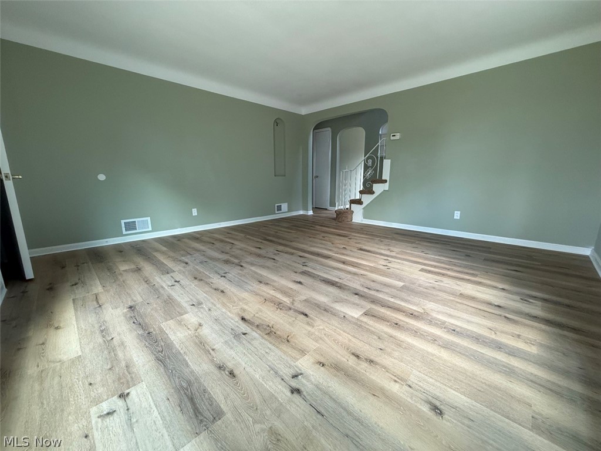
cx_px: 300
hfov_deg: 102.1
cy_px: 226
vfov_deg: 85.7
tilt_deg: -11.8
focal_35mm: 14
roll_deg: -0.2
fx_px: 243
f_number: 2.2
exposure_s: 1/99
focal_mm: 2.22
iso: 250
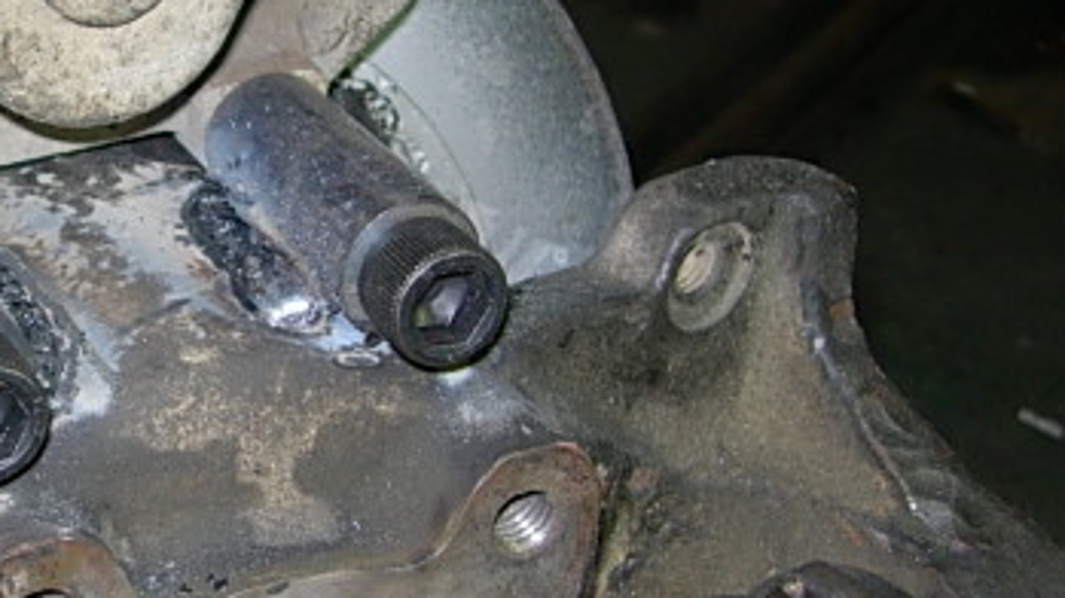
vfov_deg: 15.9
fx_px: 2145
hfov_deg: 27.3
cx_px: 204
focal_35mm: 76
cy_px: 229
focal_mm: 7.8
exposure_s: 1/64
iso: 79
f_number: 2.8
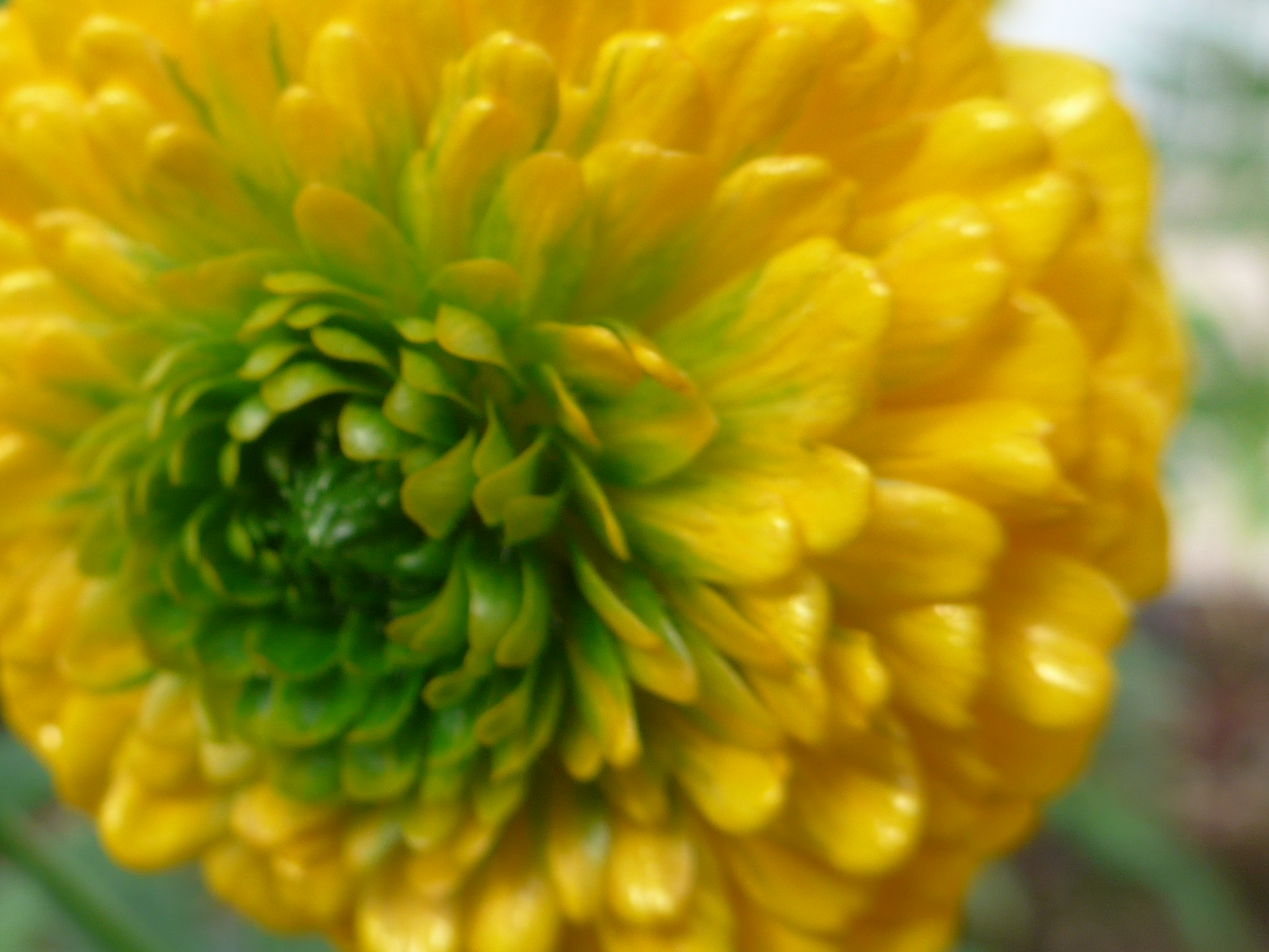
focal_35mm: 62
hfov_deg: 29.9
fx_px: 2273
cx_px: 129
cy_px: 417
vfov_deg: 23.6
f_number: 4
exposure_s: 1/60
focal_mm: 6
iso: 80
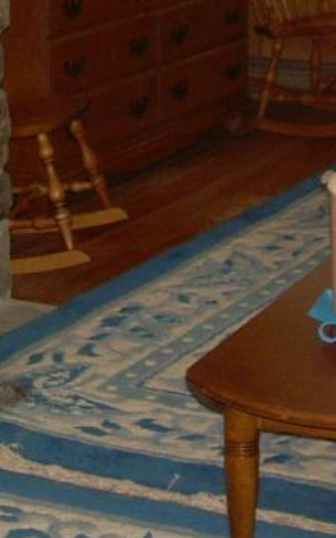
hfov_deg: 11.2
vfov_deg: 17.5
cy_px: 43
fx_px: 1718
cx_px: 156
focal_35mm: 117
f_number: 2.8
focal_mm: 6.3
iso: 200
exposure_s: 1/60
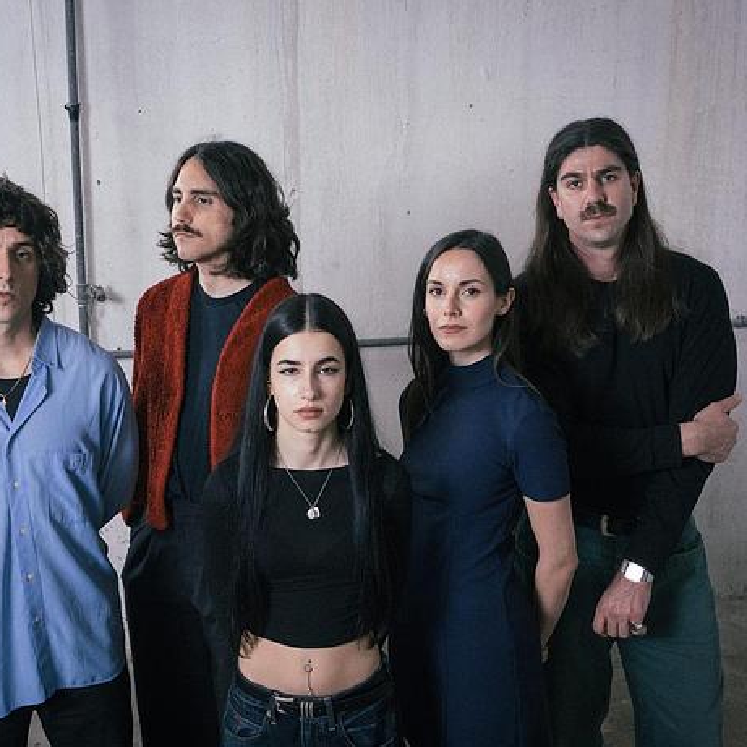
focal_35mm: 57
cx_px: 326
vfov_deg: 30.0
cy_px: 390
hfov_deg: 30.0
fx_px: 1392
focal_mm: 42
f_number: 11
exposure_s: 1/50
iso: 640
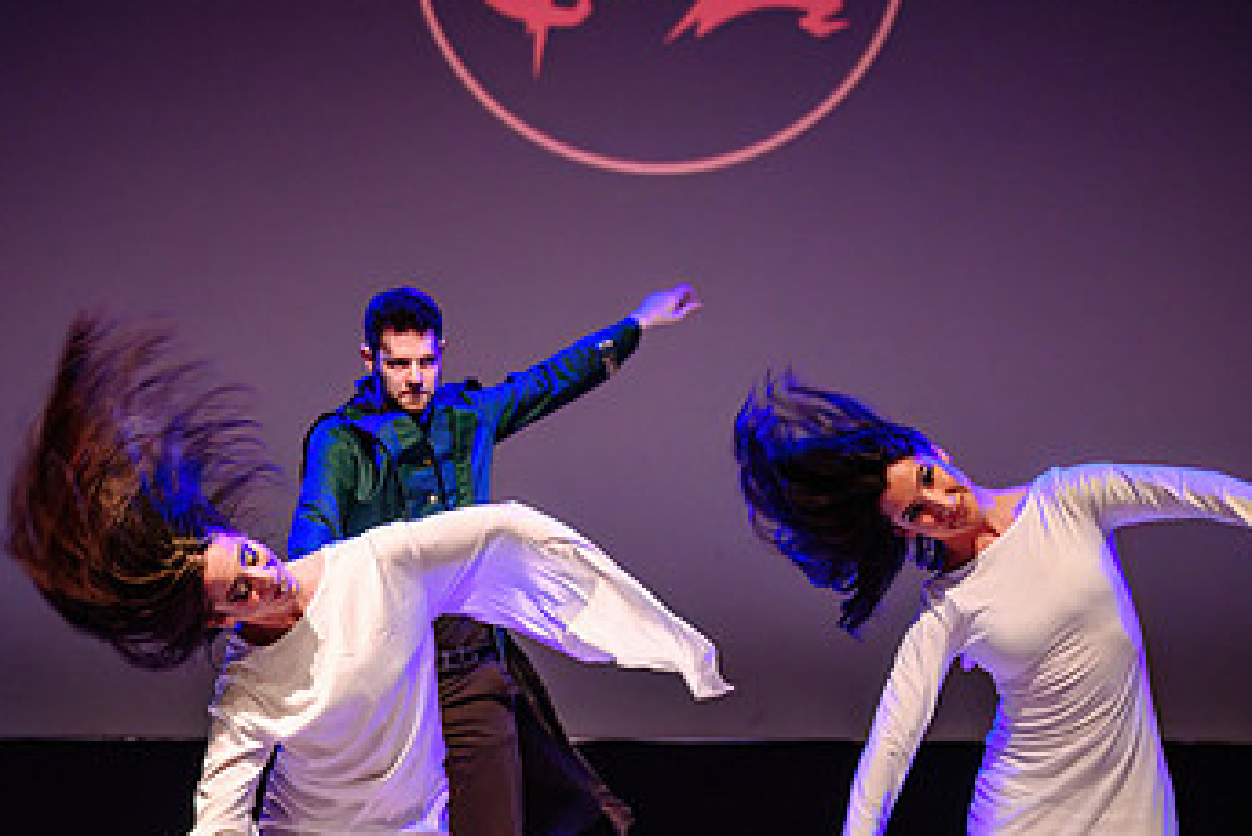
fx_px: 3653
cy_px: 648
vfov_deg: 13.0
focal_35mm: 105
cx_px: 563
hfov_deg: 19.4
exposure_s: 1/200
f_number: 2.8
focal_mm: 57
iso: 1600
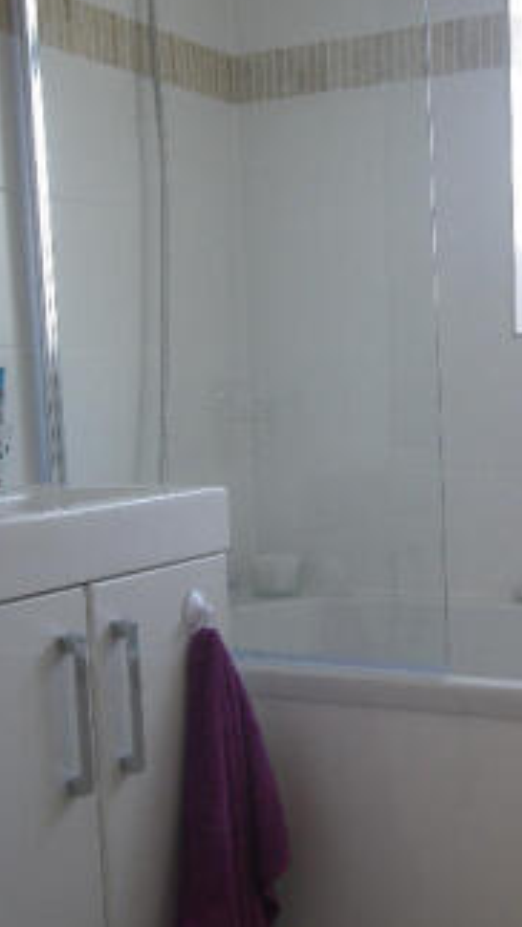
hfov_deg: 21.7
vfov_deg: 37.7
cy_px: 535
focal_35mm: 55
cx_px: 394
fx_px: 1352
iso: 160
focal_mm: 4.9
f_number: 2.6
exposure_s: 1/60
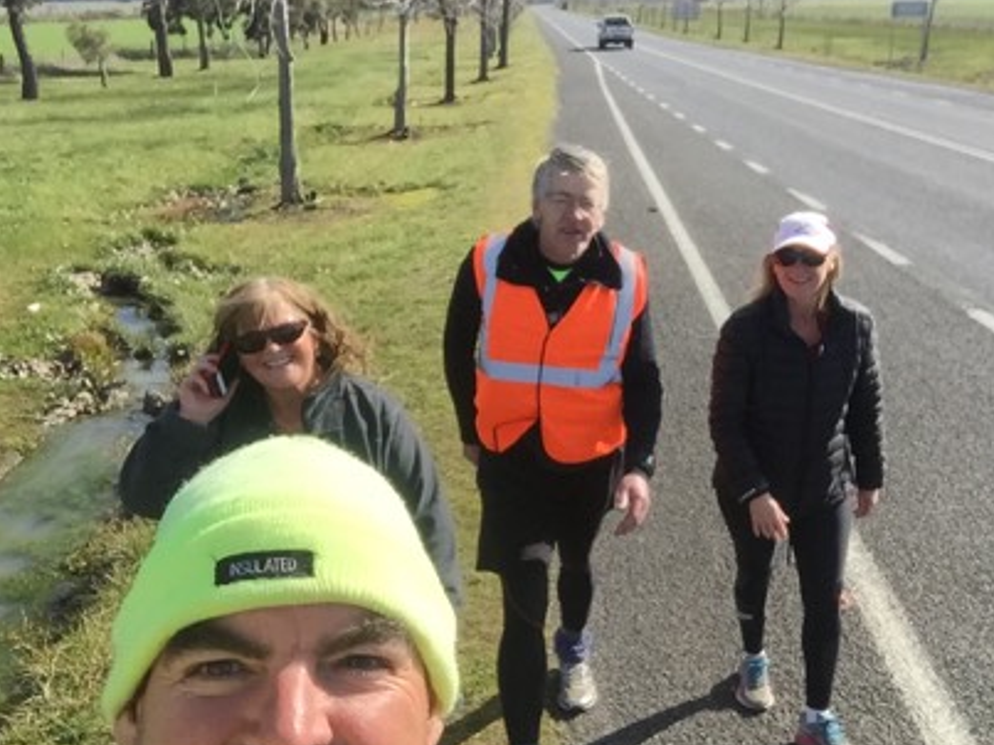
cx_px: 555
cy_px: 429
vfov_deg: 35.9
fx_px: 1148
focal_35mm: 40
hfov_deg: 46.7
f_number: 2.2
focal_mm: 2.65
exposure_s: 1/891
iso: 32
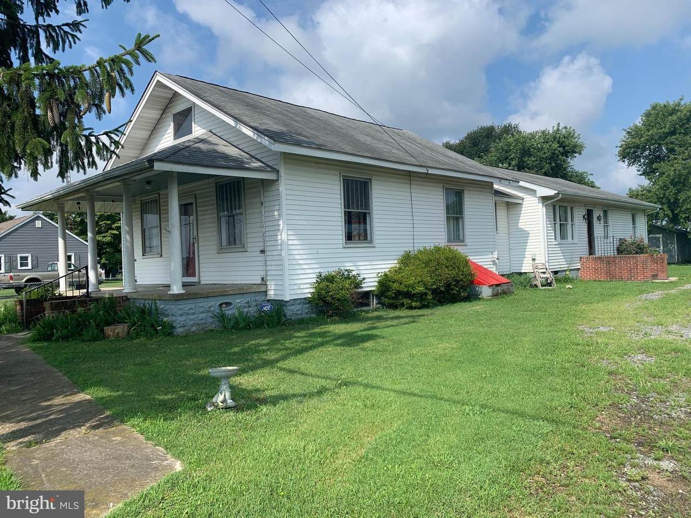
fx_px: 519
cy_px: 259
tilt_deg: +0.9
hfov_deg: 67.3
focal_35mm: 26
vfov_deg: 53.1
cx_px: 346
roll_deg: +1.4
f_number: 1.8
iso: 25
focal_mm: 4.25
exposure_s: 1/2309
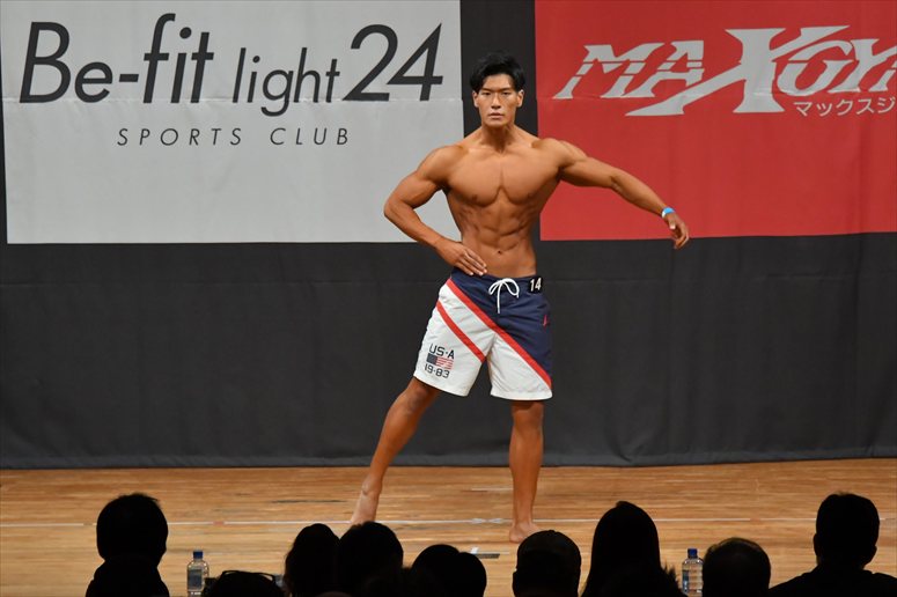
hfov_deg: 8.1
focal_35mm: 255
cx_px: 448
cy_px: 298
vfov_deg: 5.4
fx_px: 6351
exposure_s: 1/400
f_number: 5.6
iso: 5600
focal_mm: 170
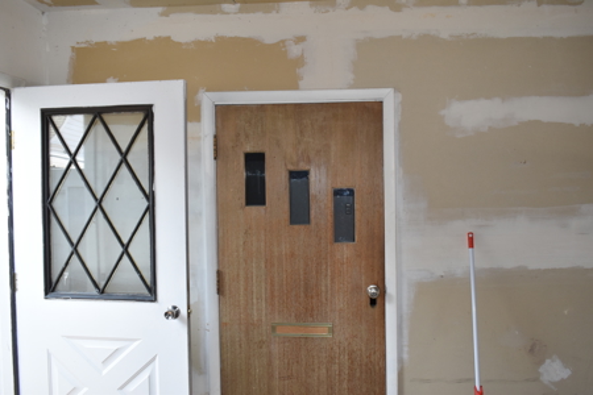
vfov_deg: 38.4
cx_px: 296
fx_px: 568
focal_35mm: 34
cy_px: 198
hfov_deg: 55.1
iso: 360
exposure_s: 1/125
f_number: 5.6
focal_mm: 23
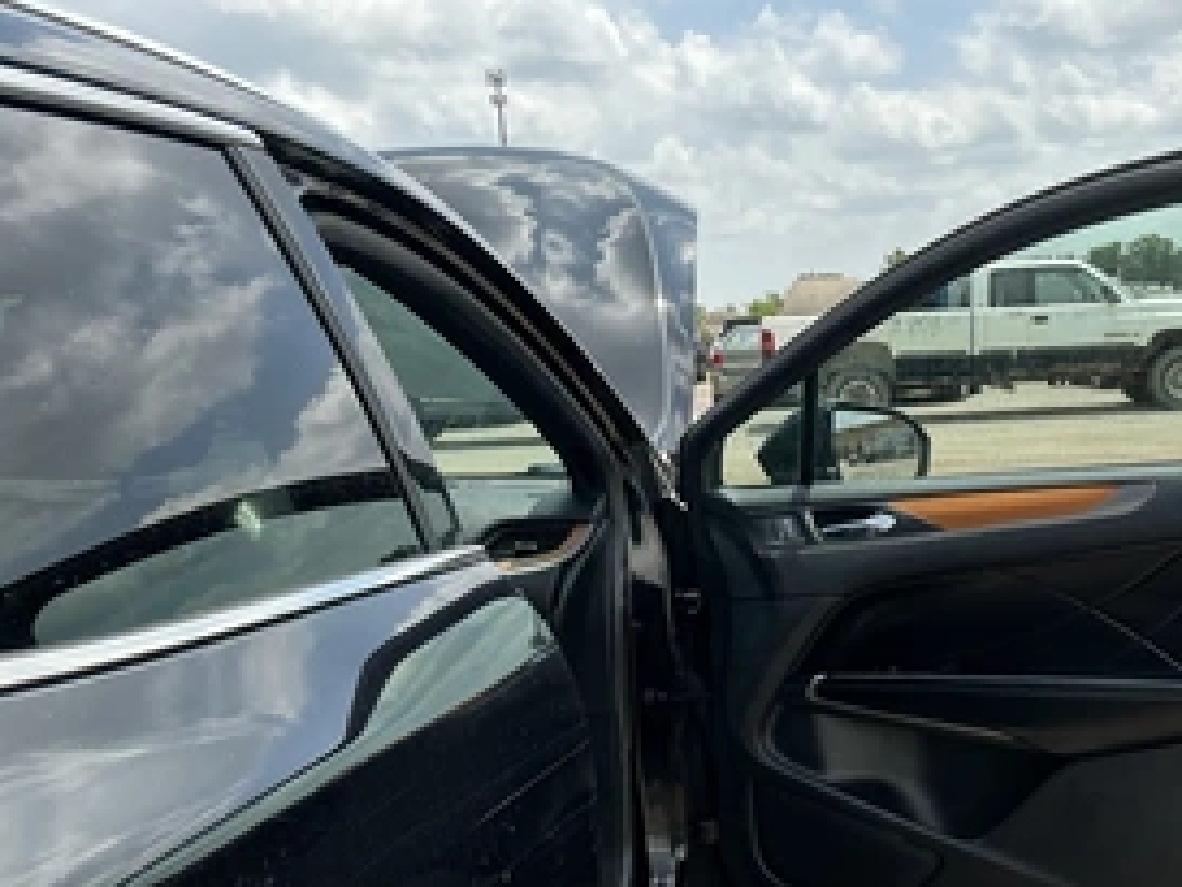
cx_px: 706
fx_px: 1401
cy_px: 606
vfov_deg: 34.8
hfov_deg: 45.5
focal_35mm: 41
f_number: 1.8
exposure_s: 1/1195
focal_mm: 3
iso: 25
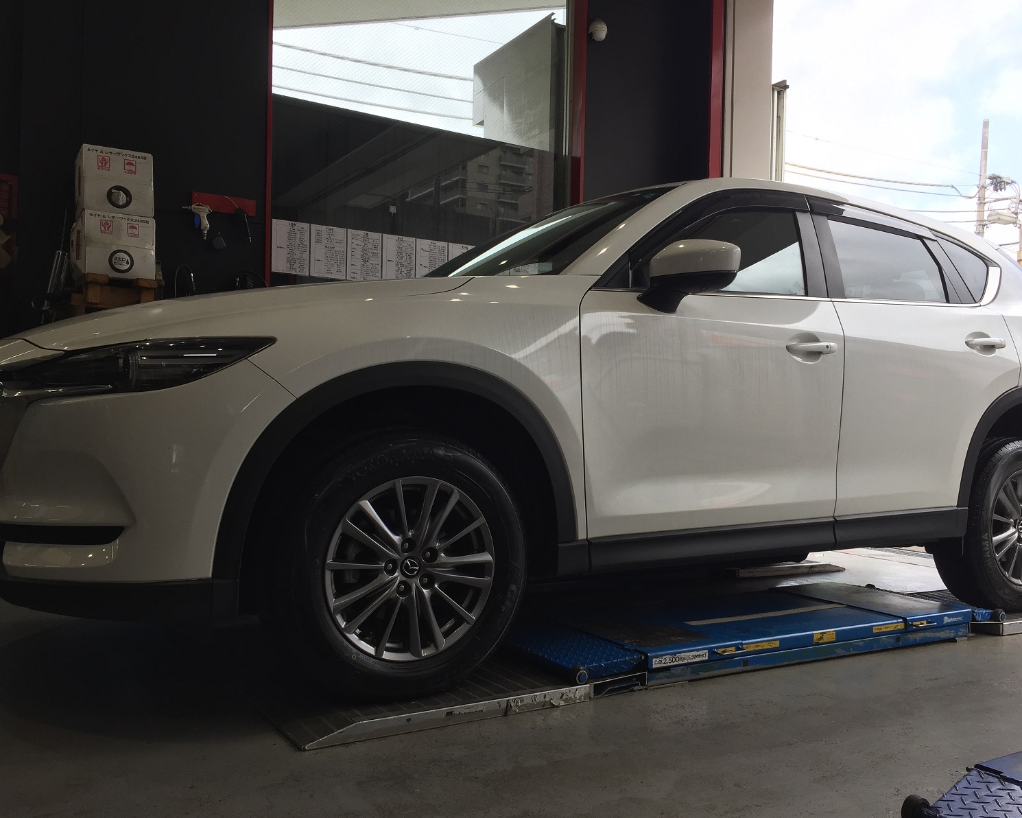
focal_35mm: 31
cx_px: 551
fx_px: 938
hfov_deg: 57.1
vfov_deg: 47.1
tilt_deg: +0.6
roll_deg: -2.2
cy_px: 416
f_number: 2.2
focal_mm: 4.15
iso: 32
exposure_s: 1/289
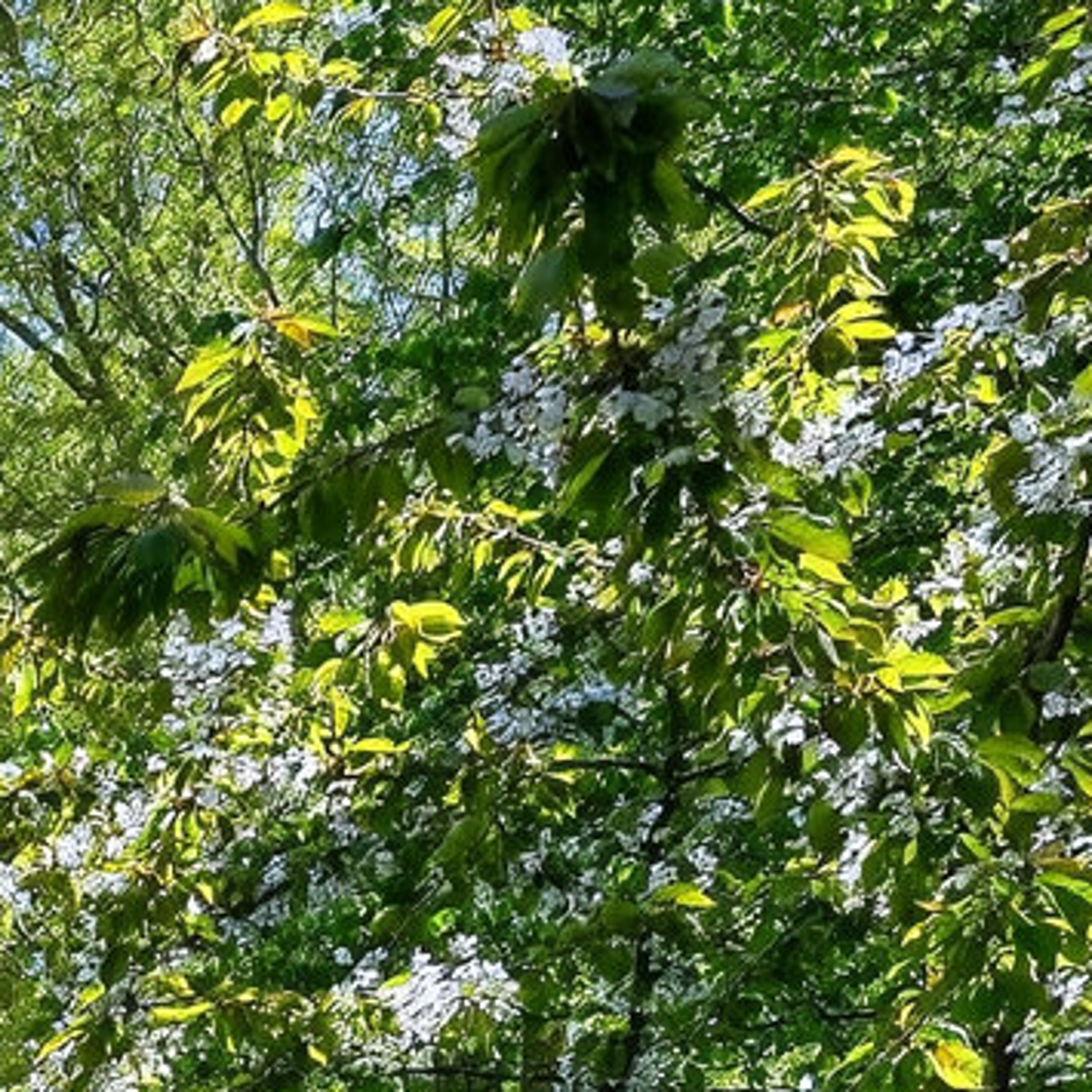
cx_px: -2688
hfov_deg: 8.6
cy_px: 2547
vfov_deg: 10.4
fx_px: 5246
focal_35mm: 147
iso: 400
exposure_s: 1/200
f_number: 8
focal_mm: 24
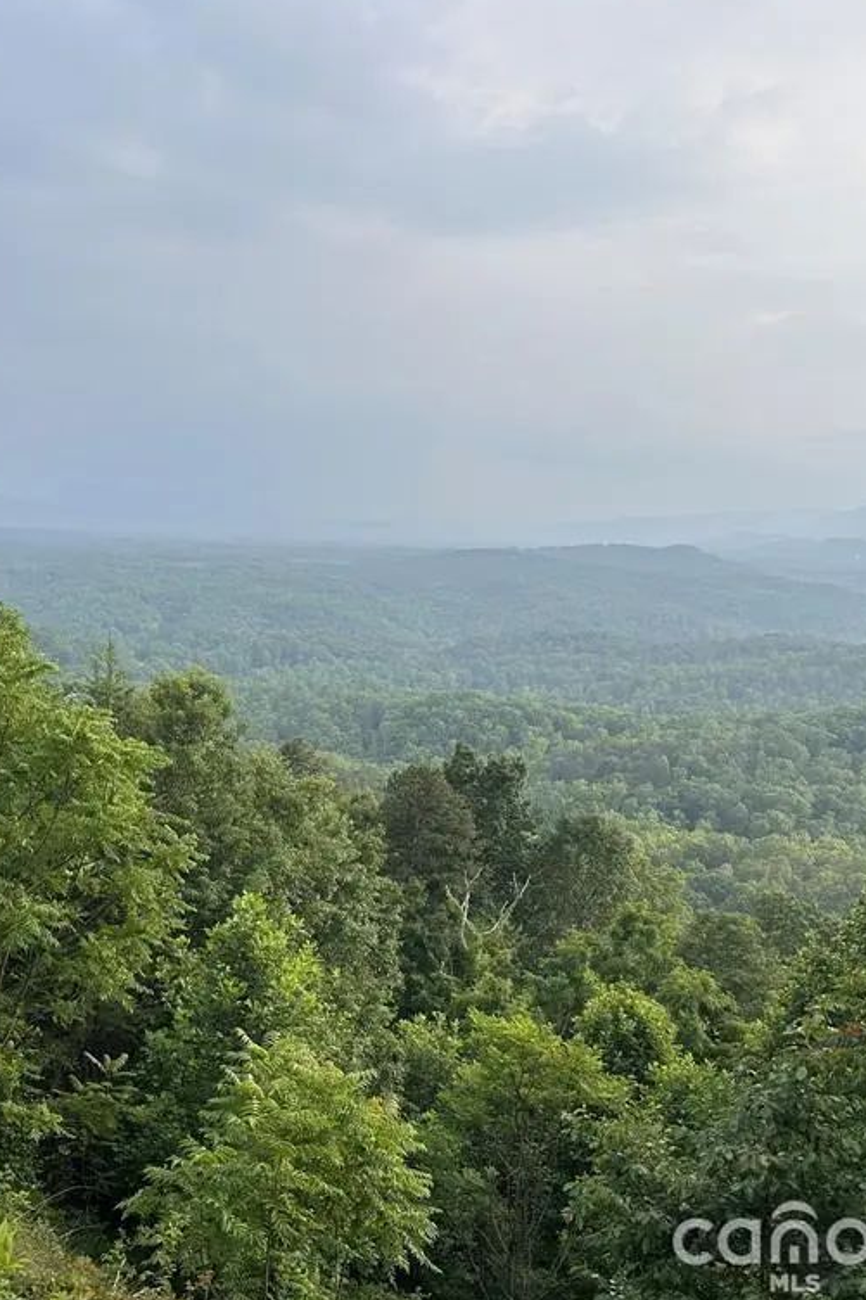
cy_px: 643
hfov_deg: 38.5
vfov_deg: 55.8
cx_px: 308
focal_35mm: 34
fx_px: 1227
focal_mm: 6.86
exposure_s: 1/1812
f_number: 1.78
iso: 80
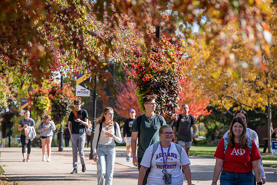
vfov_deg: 8.3
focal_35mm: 165
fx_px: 1270
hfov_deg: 12.4
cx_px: 138
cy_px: 92
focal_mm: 165
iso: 160
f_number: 5.6
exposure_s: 1/250
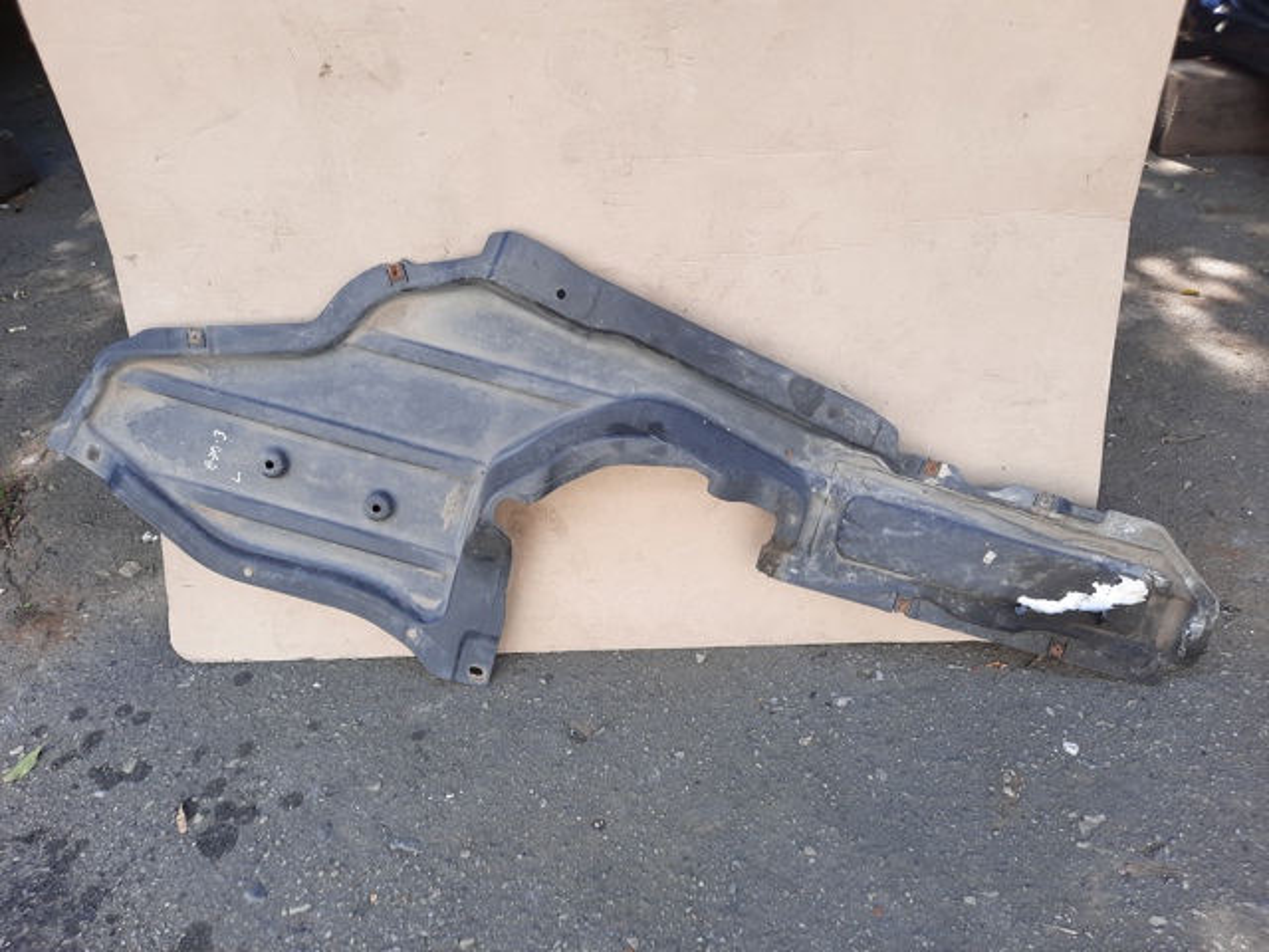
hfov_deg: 69.4
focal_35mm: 25
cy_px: 476
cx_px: 634
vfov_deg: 54.9
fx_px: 916
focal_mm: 4.6
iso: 32
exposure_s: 1/111
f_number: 2
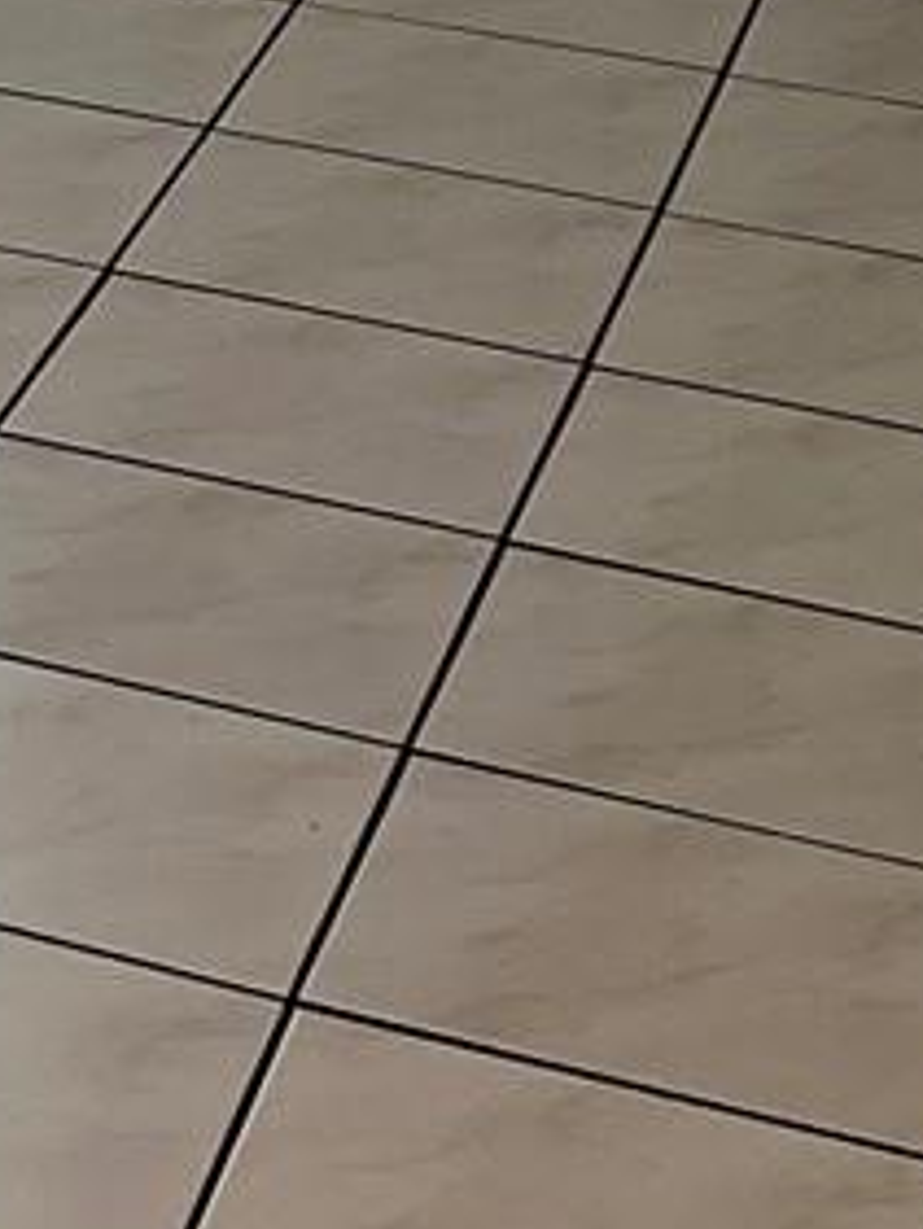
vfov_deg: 12.4
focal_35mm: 148
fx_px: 5258
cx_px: -1601
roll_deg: +2.0
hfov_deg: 8.7
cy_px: -866
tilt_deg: -10.7
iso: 64
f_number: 1.6
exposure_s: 1/148
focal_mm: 5.1
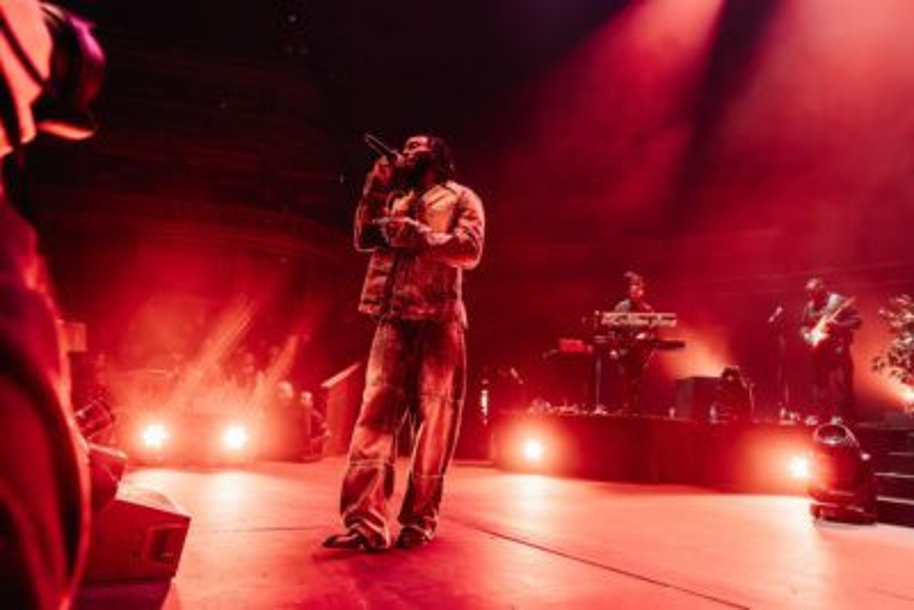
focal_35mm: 24
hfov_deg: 73.7
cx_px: 457
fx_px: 610
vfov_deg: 53.2
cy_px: 305
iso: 5000
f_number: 4.5
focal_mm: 24
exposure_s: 1/500
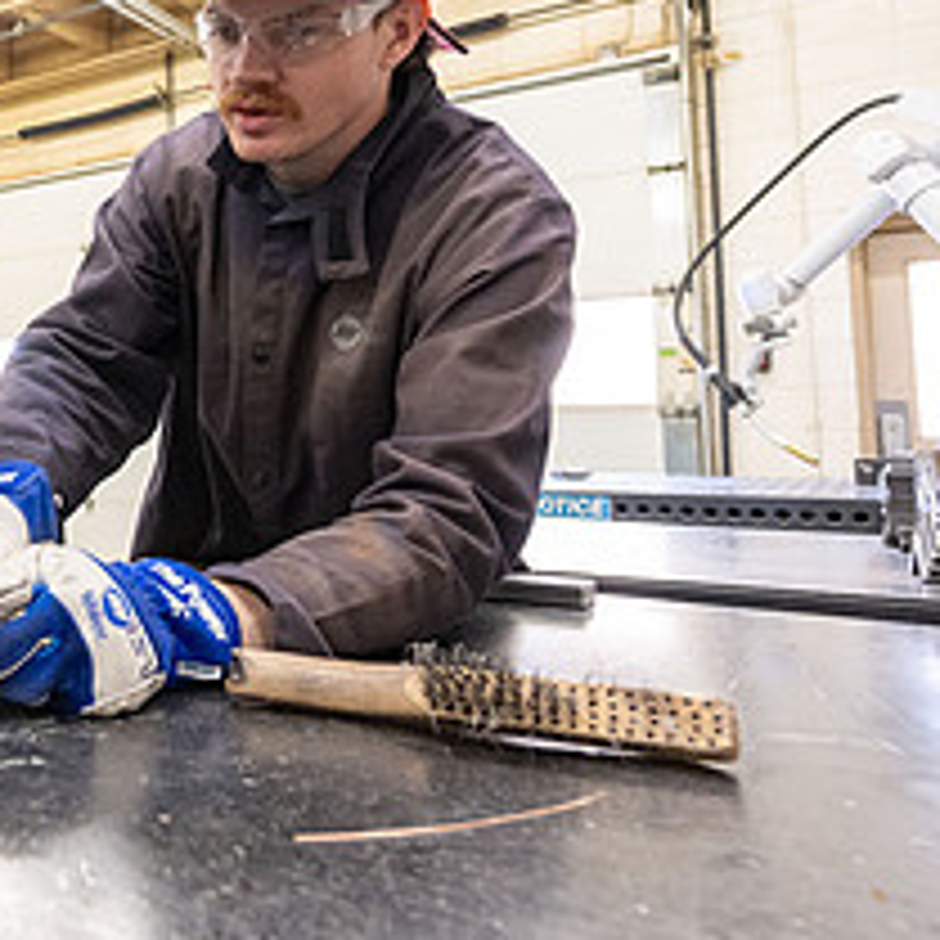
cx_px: -22
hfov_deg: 42.2
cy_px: 376
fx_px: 1014
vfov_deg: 49.4
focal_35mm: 33
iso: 1600
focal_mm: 14
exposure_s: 1/200
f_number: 4
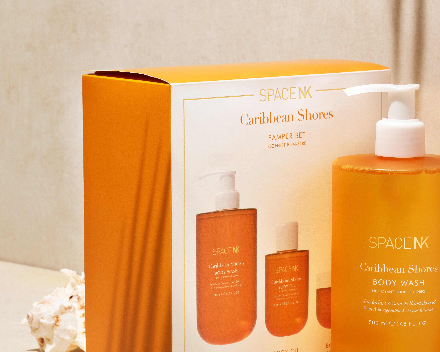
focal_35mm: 187
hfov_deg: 10.3
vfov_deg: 8.3
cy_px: 231
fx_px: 2435
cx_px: 382
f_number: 14
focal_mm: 90
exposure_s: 1/13
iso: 100
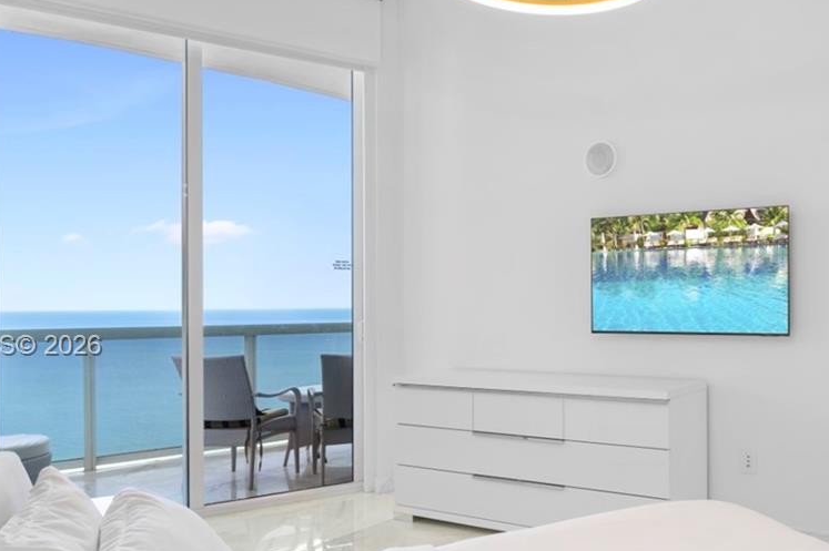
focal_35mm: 30
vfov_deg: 43.2
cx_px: 644
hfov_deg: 58.0
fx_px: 690
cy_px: 347
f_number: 9
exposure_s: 1/6
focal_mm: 14
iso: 100
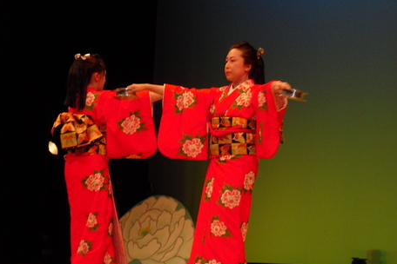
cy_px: 134
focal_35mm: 122
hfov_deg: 16.8
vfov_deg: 11.2
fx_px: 1345
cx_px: 186
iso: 400
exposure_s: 1/60
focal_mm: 18.9
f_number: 5.6
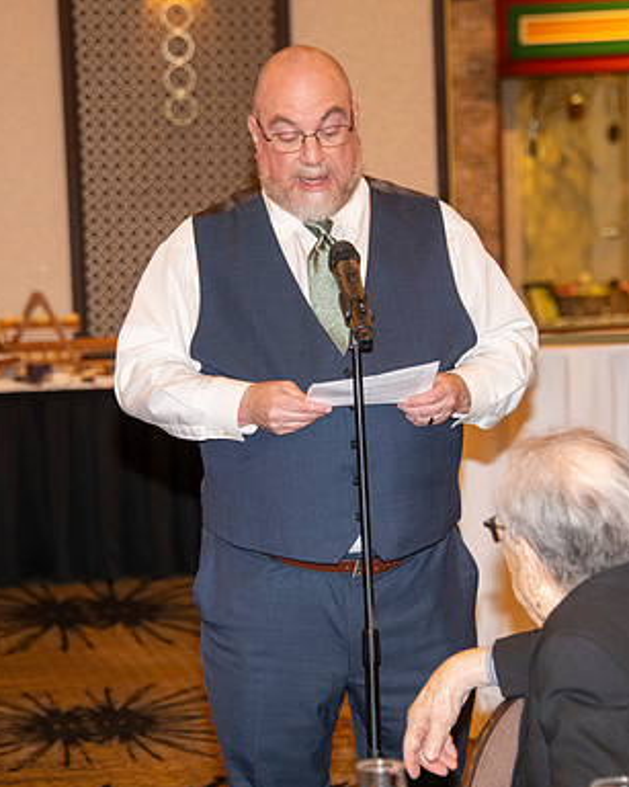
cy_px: 395
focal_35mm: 173
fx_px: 4027
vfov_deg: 11.2
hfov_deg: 8.9
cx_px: 287
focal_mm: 122
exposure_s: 1/60
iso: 2000
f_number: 5.6
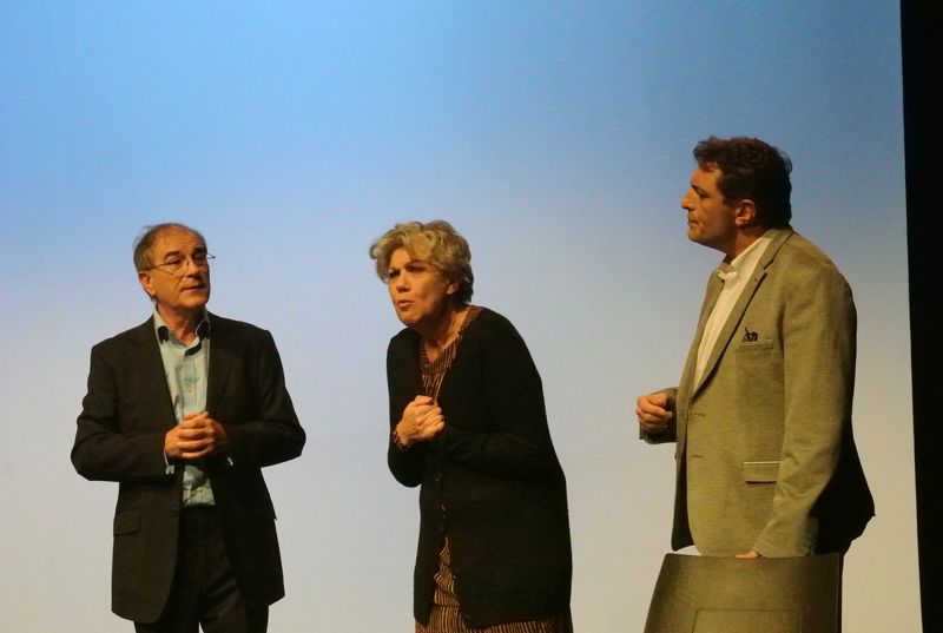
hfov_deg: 19.8
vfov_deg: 13.4
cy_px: 316
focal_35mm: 103
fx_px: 2704
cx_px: 472
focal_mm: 38.5
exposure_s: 1/125
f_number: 8
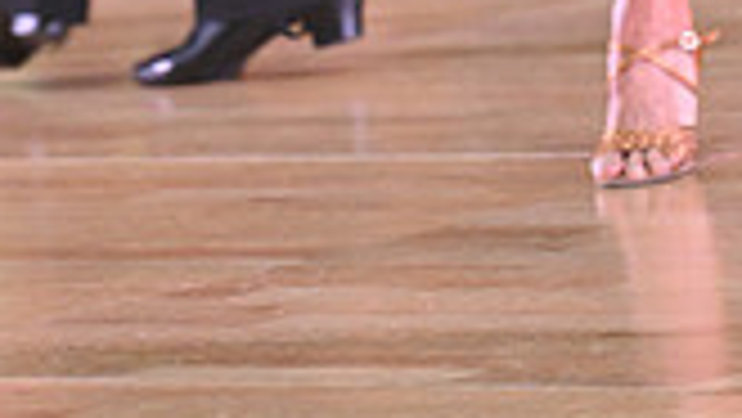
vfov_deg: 1.9
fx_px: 12657
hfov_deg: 3.4
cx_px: 614
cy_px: -773
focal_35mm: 643
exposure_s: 1/400
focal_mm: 175
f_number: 4.5
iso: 4000
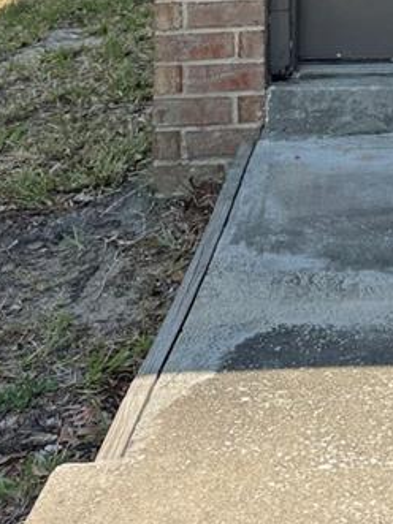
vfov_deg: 19.7
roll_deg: -2.4
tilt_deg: -0.9
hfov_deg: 16.0
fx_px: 1318
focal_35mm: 87
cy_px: -247
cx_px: 517
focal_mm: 6.76
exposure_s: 1/1151
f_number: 1.78
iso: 80
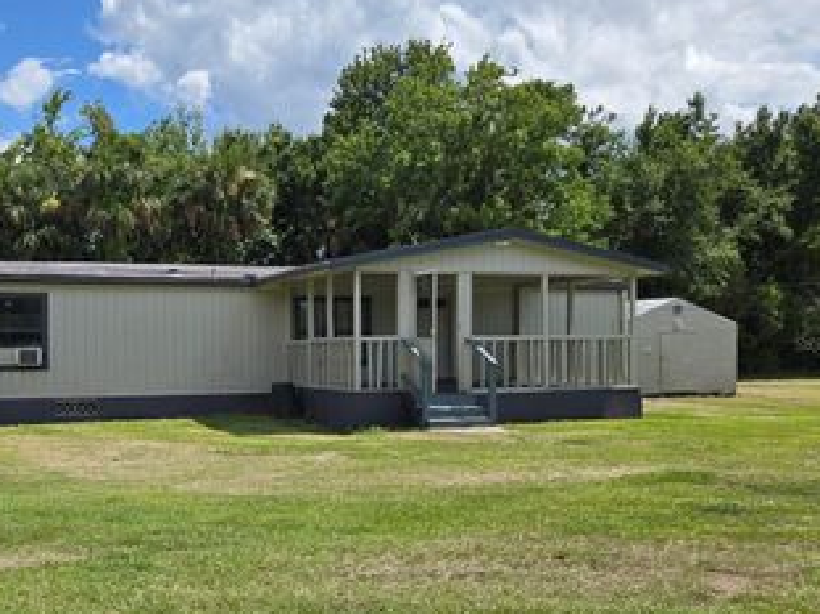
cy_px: 344
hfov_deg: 48.4
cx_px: 214
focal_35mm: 37
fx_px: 876
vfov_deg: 38.6
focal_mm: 5.4
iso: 25
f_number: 1.8
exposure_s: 1/2122
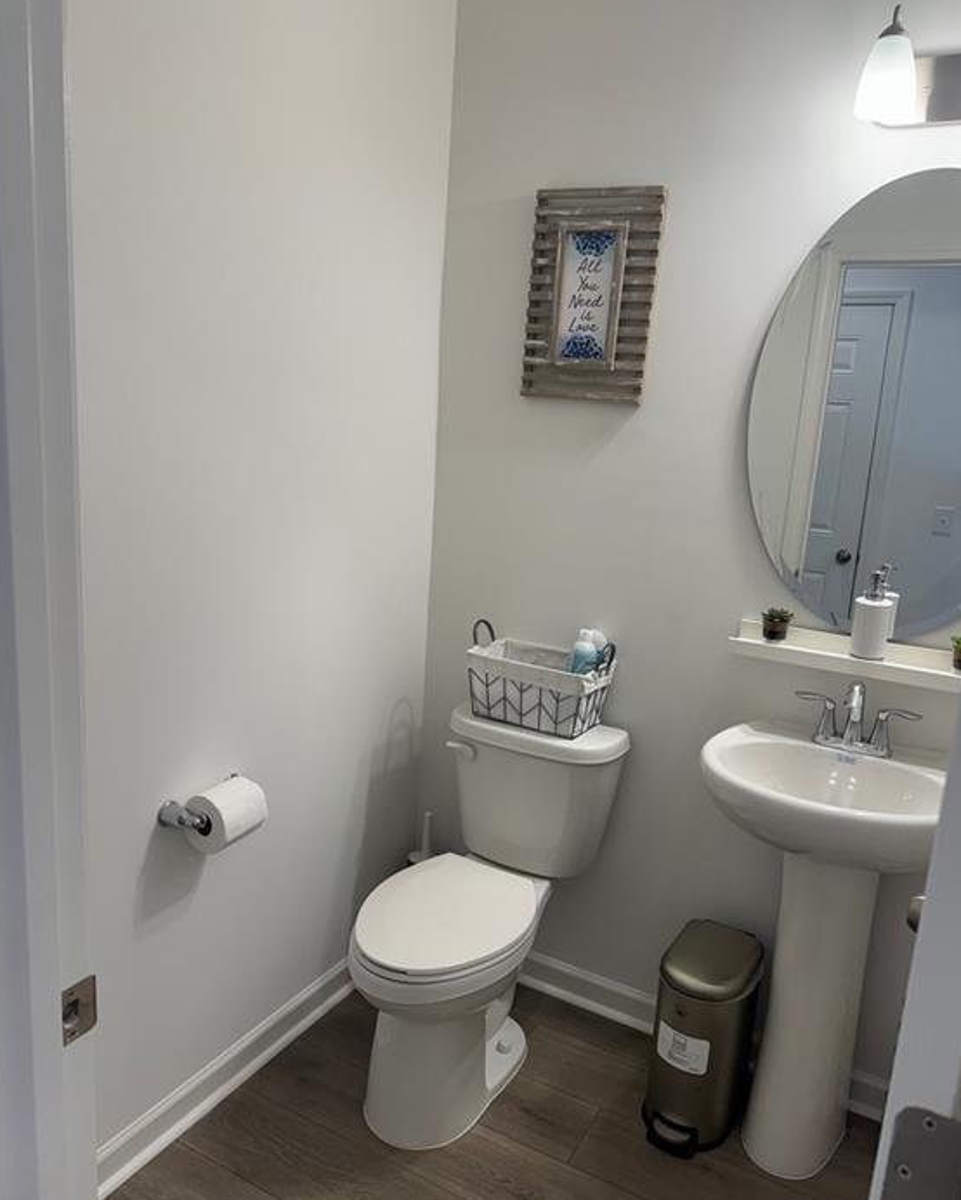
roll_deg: -2.8
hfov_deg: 54.9
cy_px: 612
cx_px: 493
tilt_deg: -13.1
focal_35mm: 26
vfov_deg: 66.0
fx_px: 924
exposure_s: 1/120
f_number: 1.78
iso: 100
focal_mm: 6.76
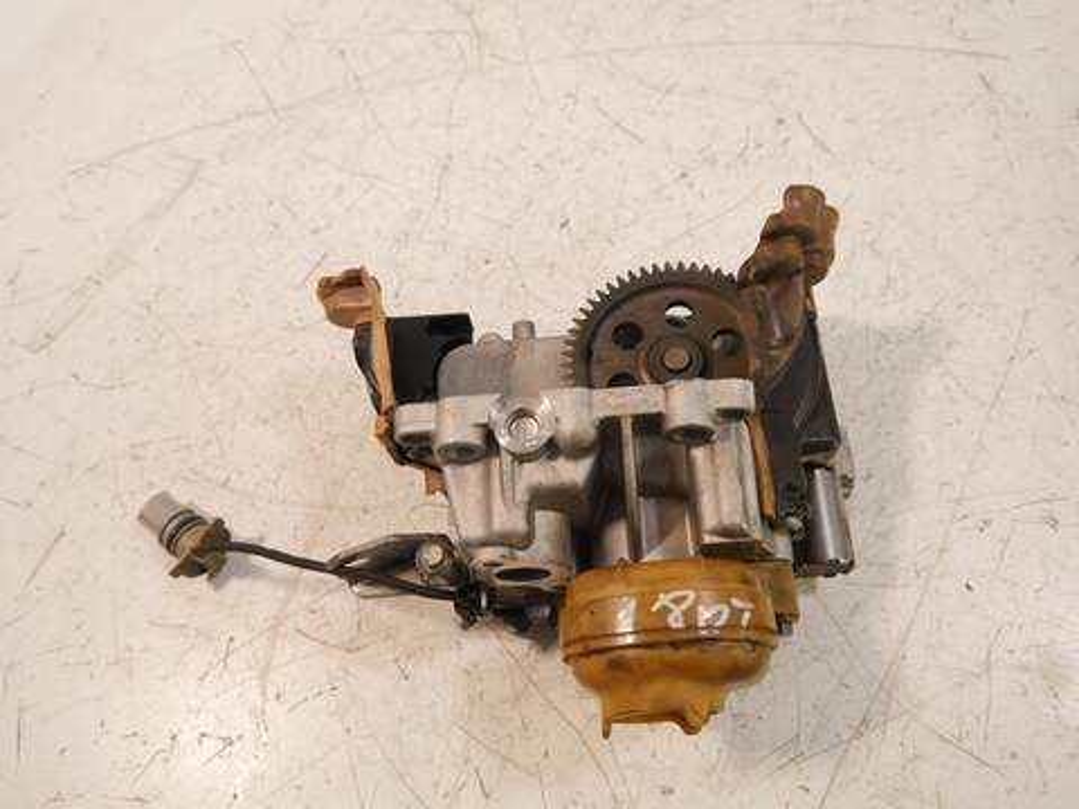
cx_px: 540
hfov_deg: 60.0
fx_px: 935
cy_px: 404
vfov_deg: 46.8
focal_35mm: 30
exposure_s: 1/125
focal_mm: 15
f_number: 3.6
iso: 800
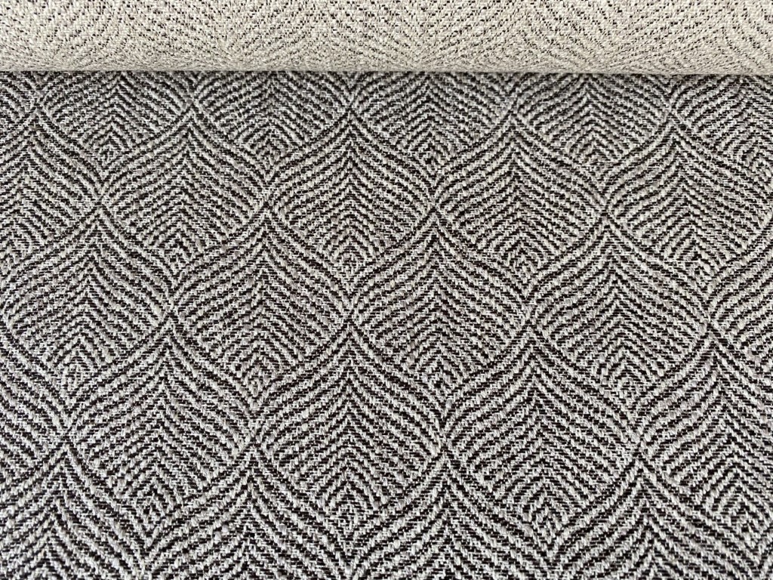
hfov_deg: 67.3
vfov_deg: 53.1
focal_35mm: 26
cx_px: 386
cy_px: 290
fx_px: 581
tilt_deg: -72.6
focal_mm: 4.25
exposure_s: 1/60
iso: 160
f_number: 1.8
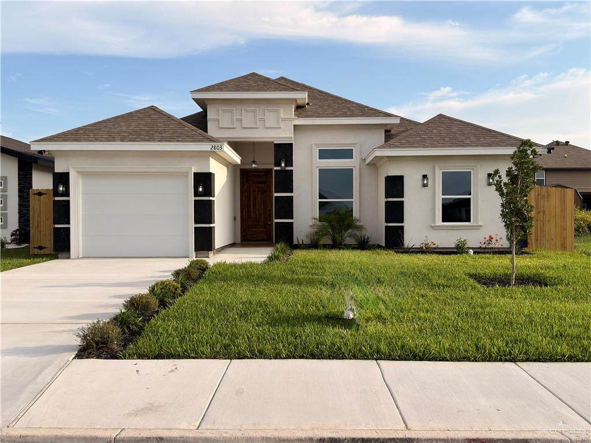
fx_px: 563
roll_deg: +0.0
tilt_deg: -1.1
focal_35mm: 33
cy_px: 222
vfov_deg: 42.9
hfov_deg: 55.4
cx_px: 296
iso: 64
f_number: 1.78
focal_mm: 6.76
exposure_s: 1/3831
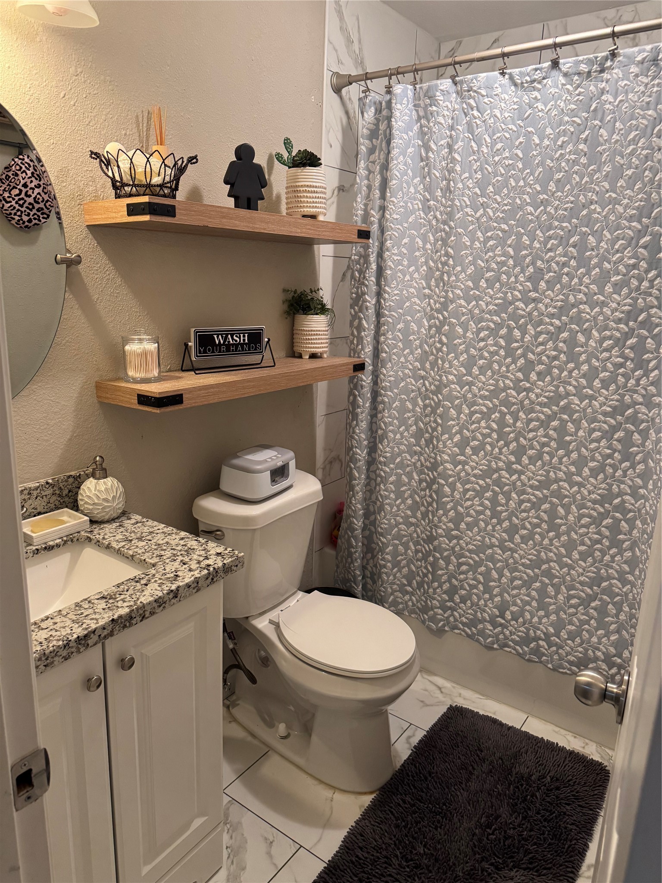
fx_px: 612
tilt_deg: -14.9
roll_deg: -1.3
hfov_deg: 56.8
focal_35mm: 24
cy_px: 442
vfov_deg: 71.6
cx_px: 331
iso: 400
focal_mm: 6.76
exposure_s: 1/60
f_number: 1.78
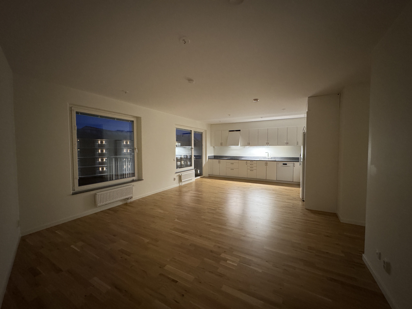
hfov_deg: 102.1
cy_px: 154
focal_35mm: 14
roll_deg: +0.1
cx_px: 206
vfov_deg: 85.7
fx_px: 167
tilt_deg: -1.5
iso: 800
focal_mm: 2.22
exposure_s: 1/50
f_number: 2.2
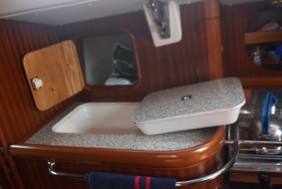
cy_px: 94
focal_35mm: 33
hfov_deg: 57.2
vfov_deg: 40.0
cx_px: 141
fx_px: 259
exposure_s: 1/60
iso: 450
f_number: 4
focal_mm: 22
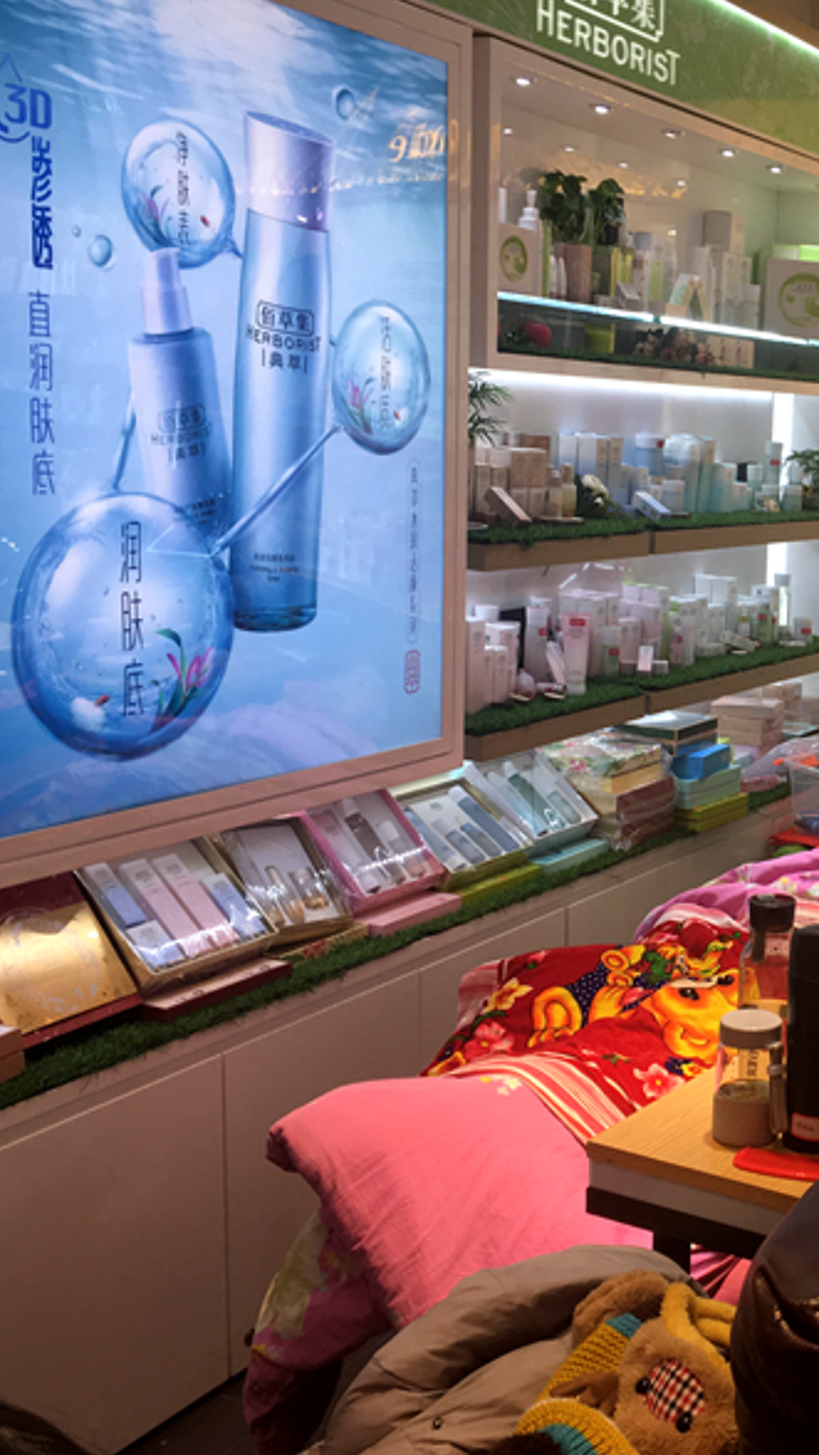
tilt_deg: -9.1
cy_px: 735
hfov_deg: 25.6
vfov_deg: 47.3
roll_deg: -1.3
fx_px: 1659
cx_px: 913
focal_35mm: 43
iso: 32
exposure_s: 1/100
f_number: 2.2
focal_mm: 4.15
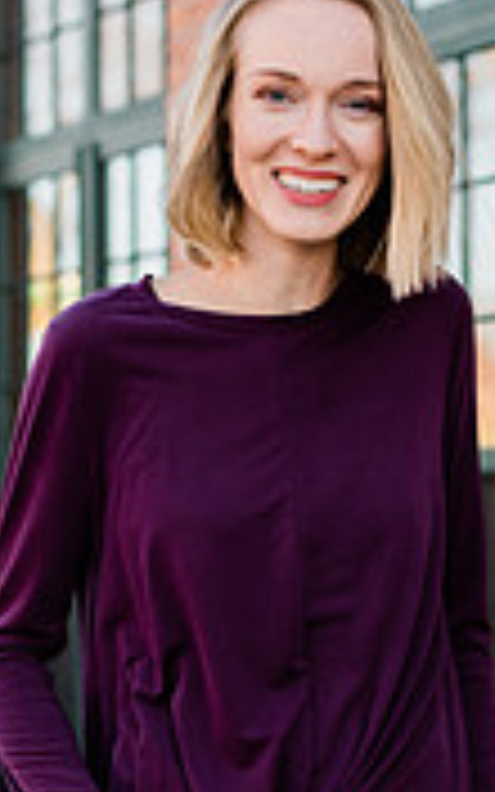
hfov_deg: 8.7
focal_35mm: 151
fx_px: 3259
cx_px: 328
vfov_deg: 13.8
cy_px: 554
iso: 125
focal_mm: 58
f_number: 3.2
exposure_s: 1/320
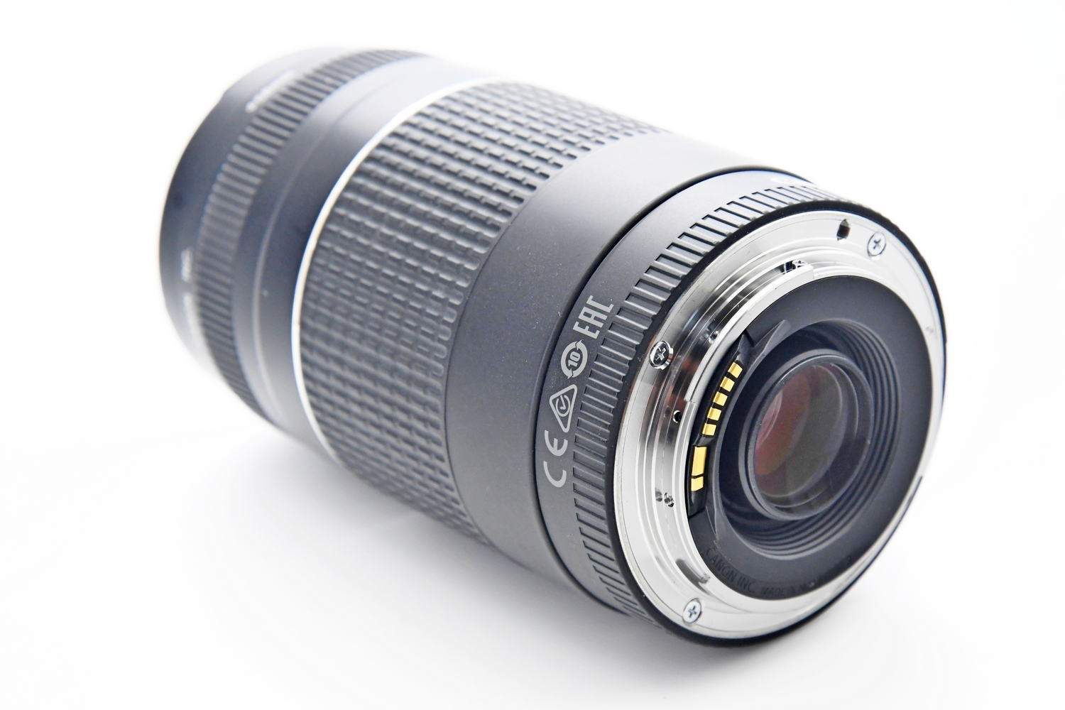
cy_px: 355
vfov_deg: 11.4
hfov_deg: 17.1
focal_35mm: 120
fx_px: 3550
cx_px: 532
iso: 1600
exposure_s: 1/125
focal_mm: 80
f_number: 8
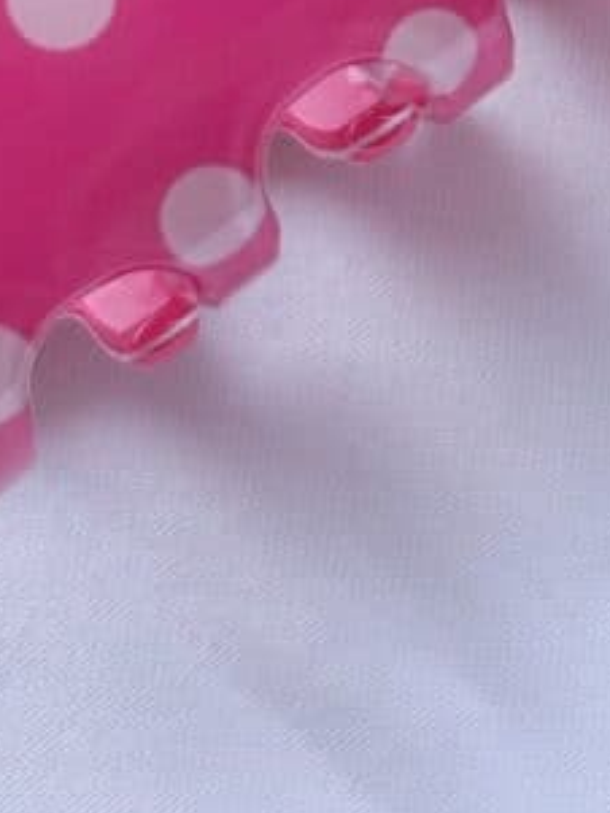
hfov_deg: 8.3
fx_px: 4156
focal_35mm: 177
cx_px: 629
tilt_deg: -64.1
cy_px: -416
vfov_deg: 10.8
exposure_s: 1/1553
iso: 32
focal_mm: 5.96
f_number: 1.6
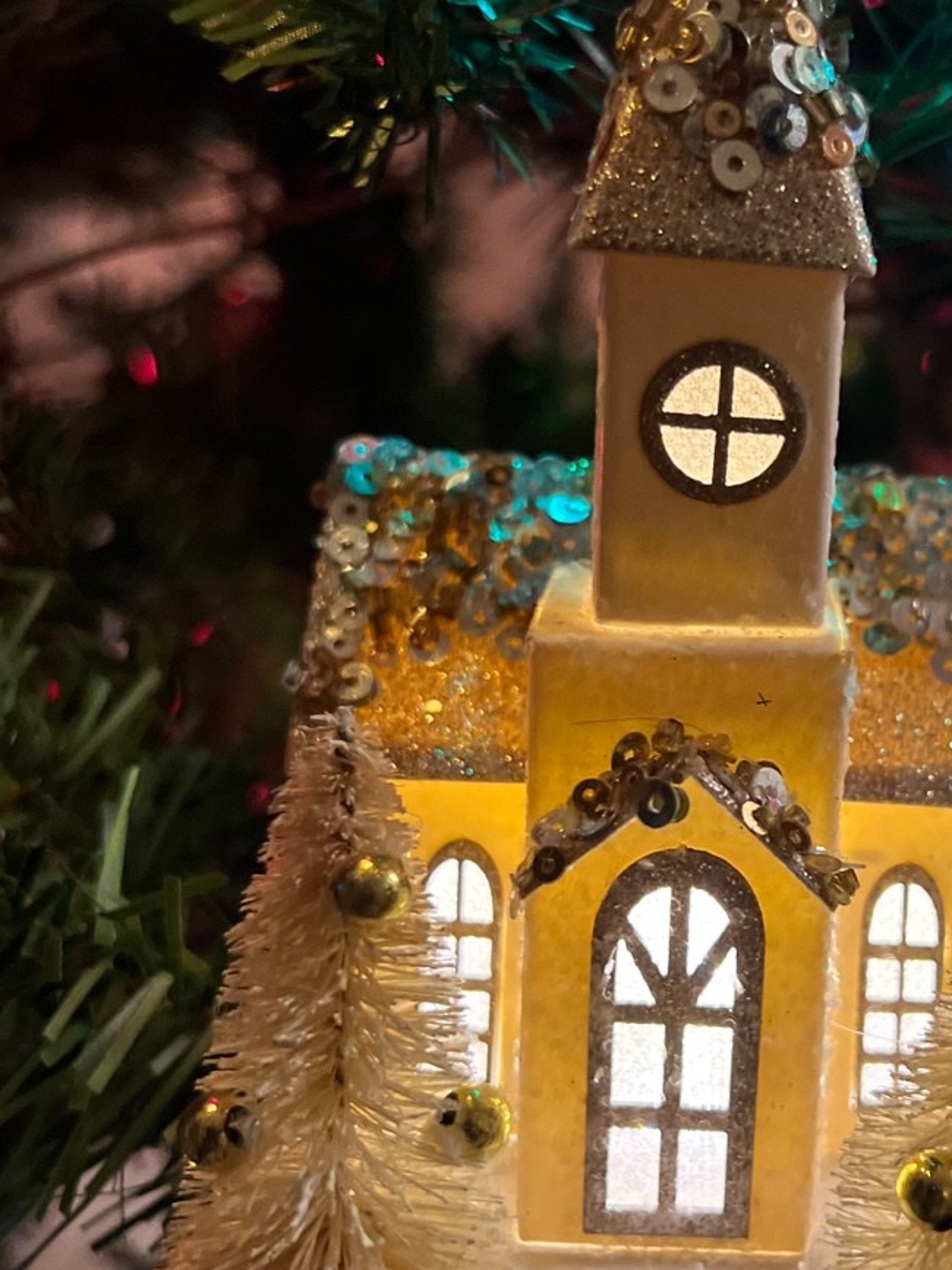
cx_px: 771
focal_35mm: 45
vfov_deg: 42.1
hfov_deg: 31.3
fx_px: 1651
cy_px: 649
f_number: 1.5
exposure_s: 1/40
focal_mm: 5.7
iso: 500
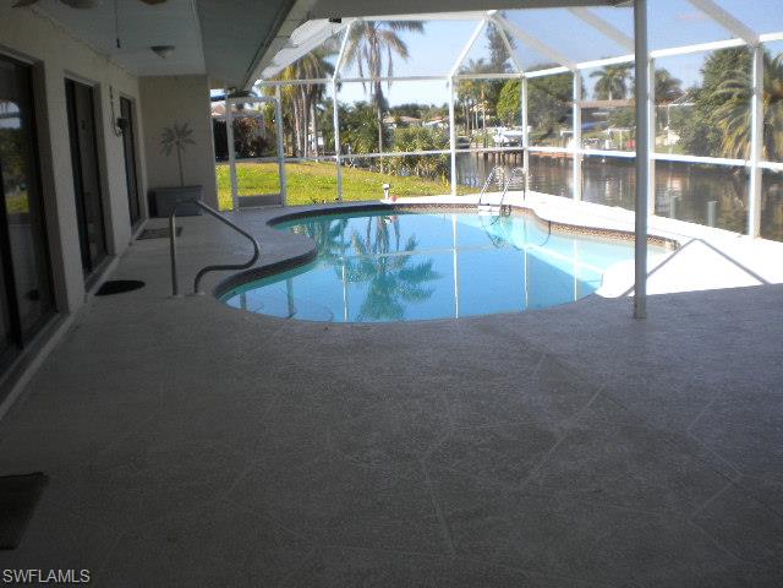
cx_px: 392
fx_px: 792
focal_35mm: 35
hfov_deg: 52.6
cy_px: 294
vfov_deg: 40.7
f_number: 4.6
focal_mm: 6.3
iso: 80
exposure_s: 1/214
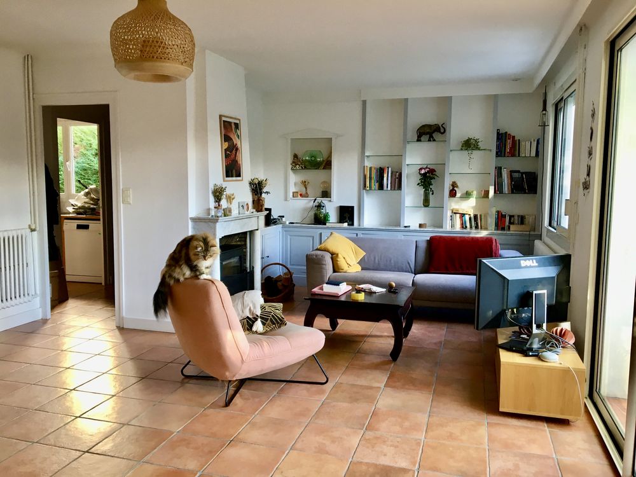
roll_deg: -0.5
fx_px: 533
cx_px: 318
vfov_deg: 48.2
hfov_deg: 61.7
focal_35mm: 29
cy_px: 238
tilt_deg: -4.8
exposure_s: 1/33
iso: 80
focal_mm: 4.15
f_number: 2.2
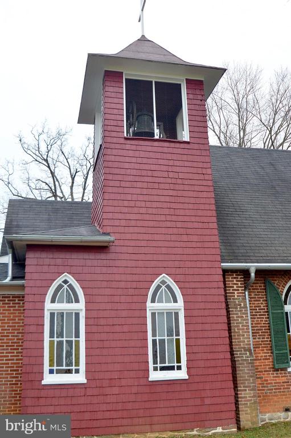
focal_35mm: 36
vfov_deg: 53.2
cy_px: 219
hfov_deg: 36.8
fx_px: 437
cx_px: 146
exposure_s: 1/100
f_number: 8
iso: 400
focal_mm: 24
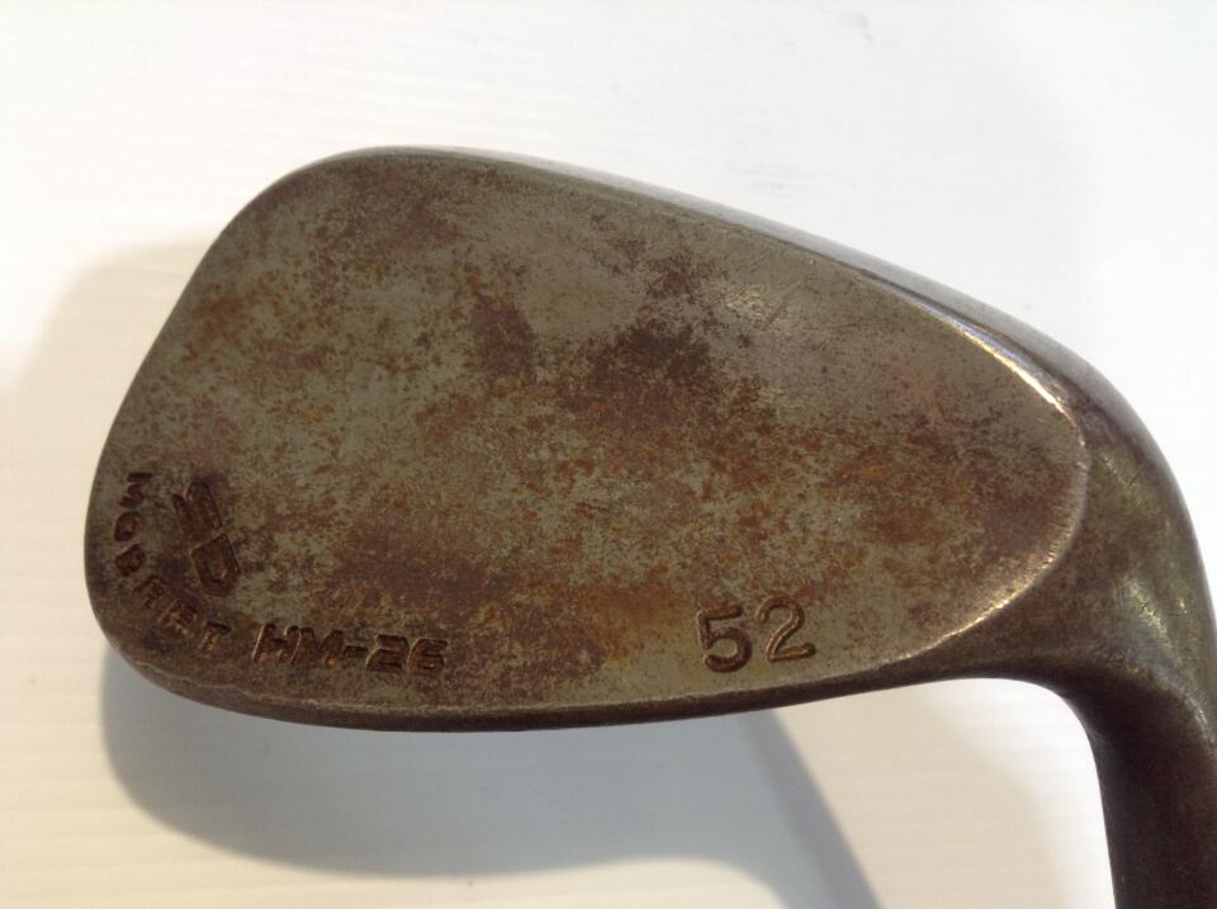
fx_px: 1158
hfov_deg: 55.4
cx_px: 608
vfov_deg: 42.8
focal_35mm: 33
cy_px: 454
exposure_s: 1/25
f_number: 2.4
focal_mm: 3.3
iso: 50
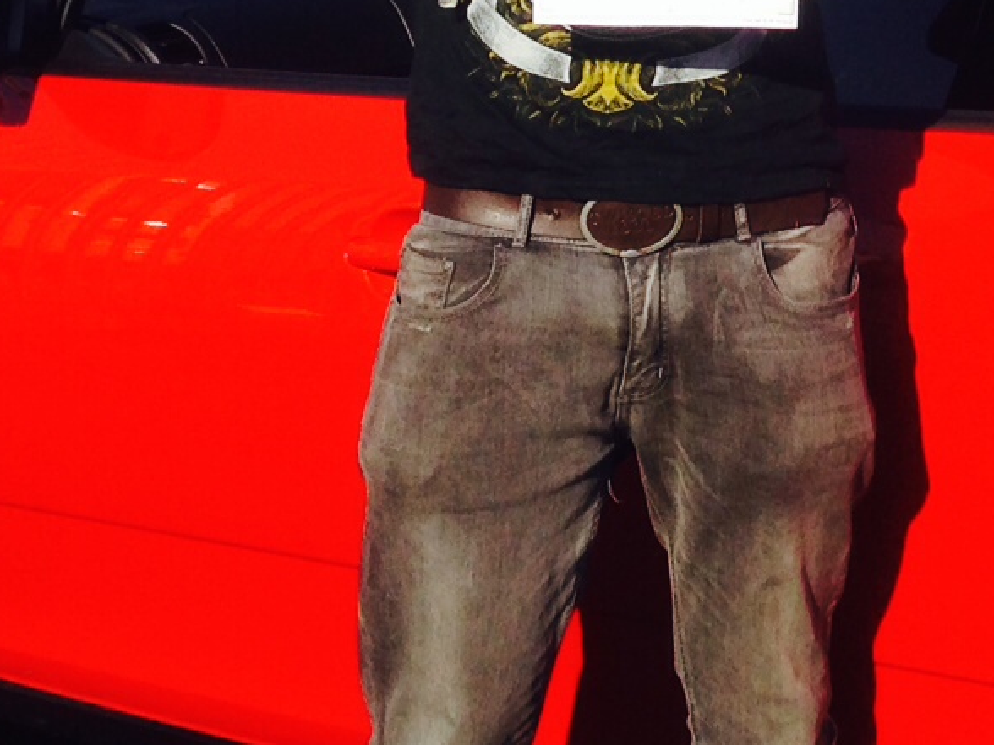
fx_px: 3302
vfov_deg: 12.6
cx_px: 1033
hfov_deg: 16.7
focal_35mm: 115
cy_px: -120
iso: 50
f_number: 2.4
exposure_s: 1/1642
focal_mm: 4.12
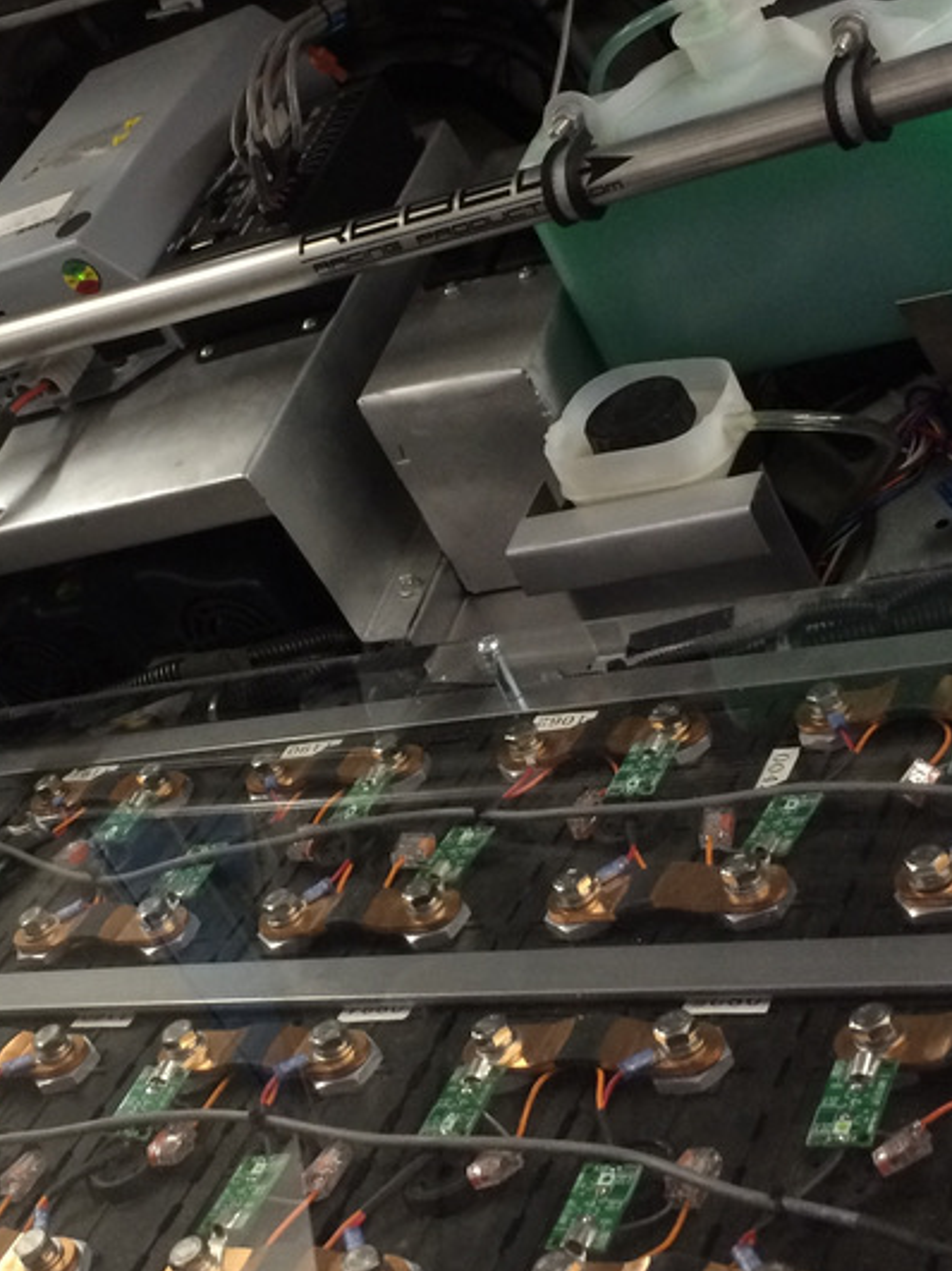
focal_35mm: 61
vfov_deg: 31.7
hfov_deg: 23.9
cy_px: 692
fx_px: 2238
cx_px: 321
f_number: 2.2
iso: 200
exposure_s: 1/30
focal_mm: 4.12
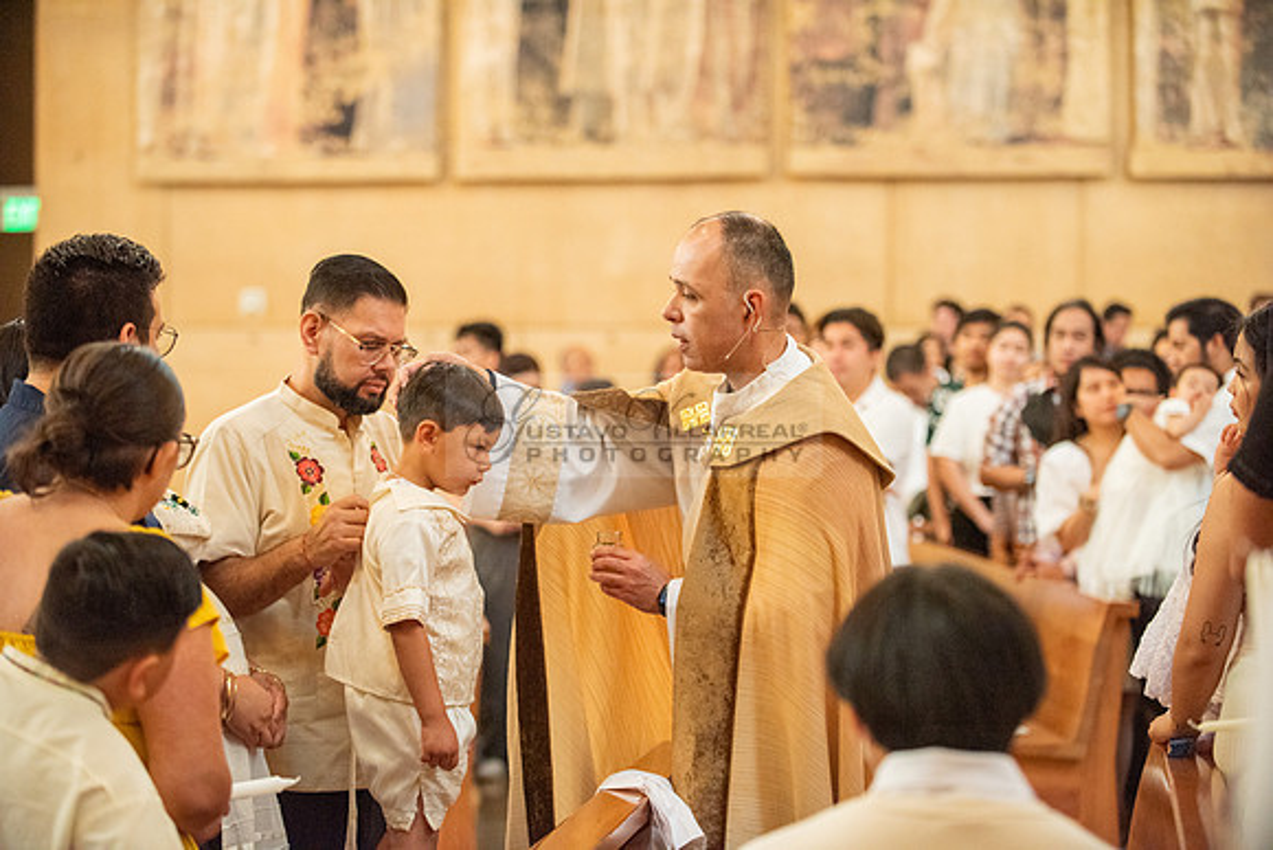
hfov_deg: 20.8
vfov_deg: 14.0
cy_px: 425
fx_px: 3466
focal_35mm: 98
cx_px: 636
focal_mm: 98
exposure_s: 1/160
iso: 2000
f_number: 2.8
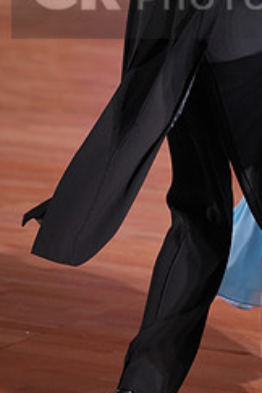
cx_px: 235
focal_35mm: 227
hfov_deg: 6.0
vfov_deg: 9.0
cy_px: -15
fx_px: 2478
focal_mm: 95
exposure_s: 1/400
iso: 1000
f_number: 2.8
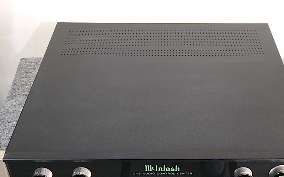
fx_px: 395
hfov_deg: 39.5
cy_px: 112
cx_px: 161
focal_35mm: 51
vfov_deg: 25.3
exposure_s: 1/5
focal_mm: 7.2
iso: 100
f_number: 3.8
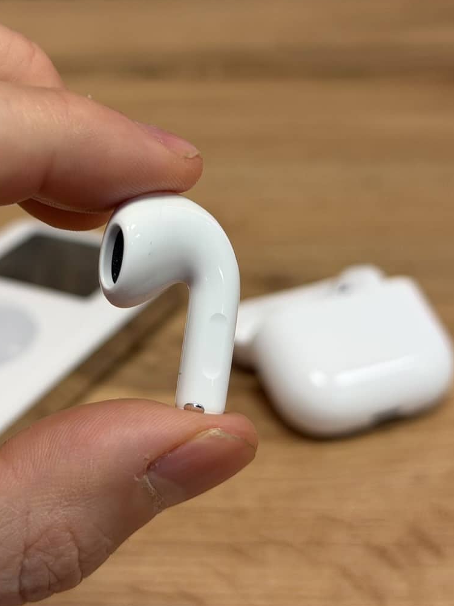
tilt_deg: -27.9
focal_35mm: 72
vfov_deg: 27.0
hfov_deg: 20.4
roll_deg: +3.6
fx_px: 1259
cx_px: 166
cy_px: 266
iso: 50
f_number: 1.78
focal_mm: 6.76
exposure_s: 1/50
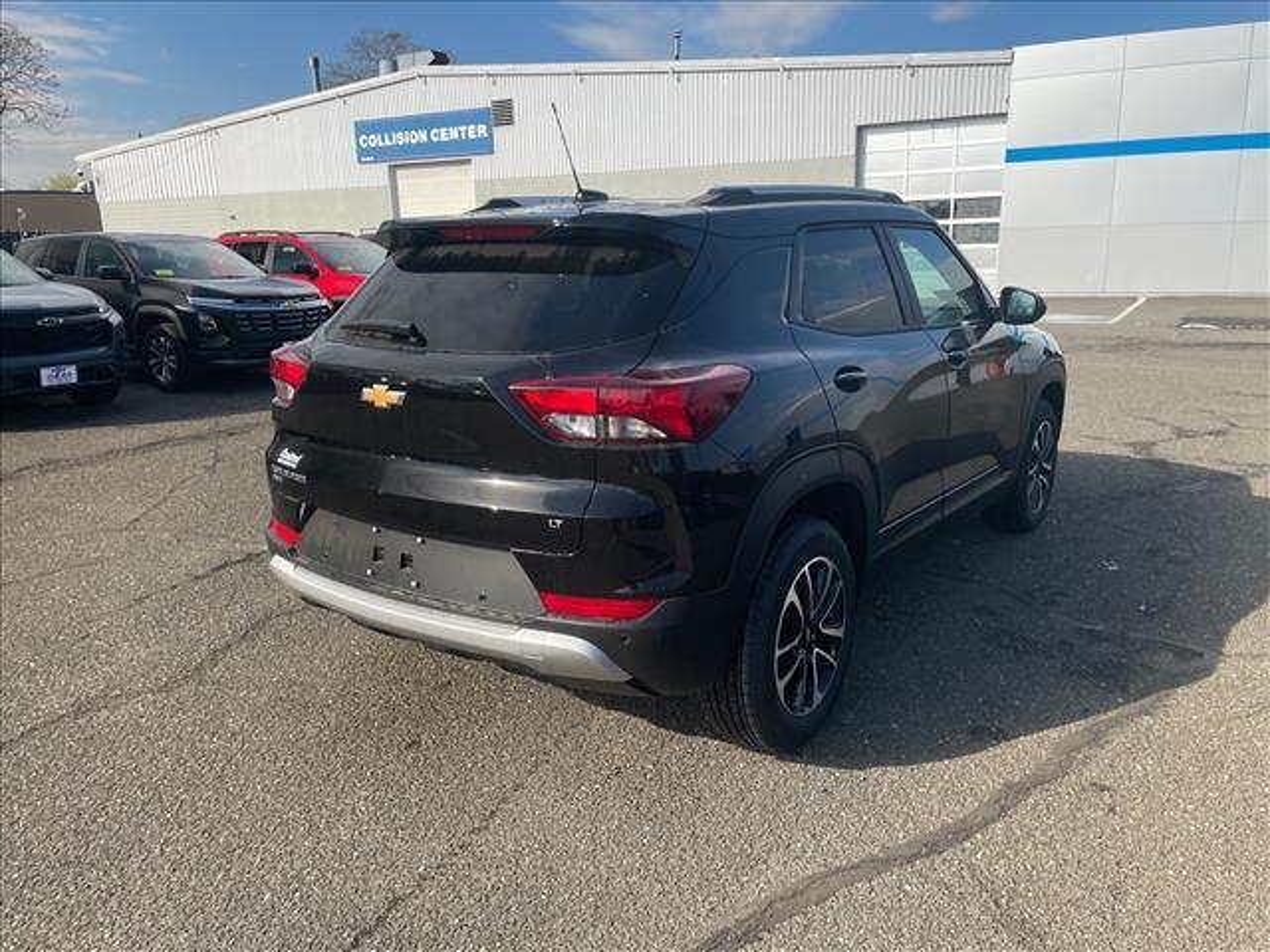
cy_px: 476
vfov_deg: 53.1
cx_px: 635
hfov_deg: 67.3
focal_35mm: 26
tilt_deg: -15.0
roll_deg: +3.0
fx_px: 954
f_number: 1.6
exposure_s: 1/1276
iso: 32
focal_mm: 4.2
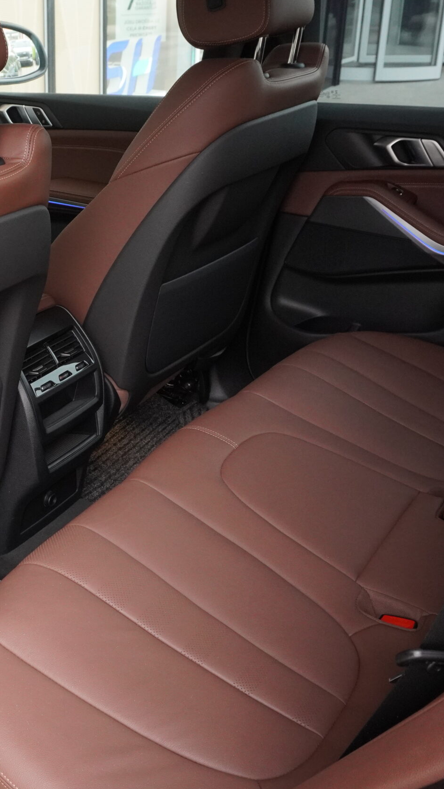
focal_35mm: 46
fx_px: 959
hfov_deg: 25.2
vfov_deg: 44.8
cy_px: 396
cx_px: 37
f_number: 6.3
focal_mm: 19
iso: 1600
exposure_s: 1/100
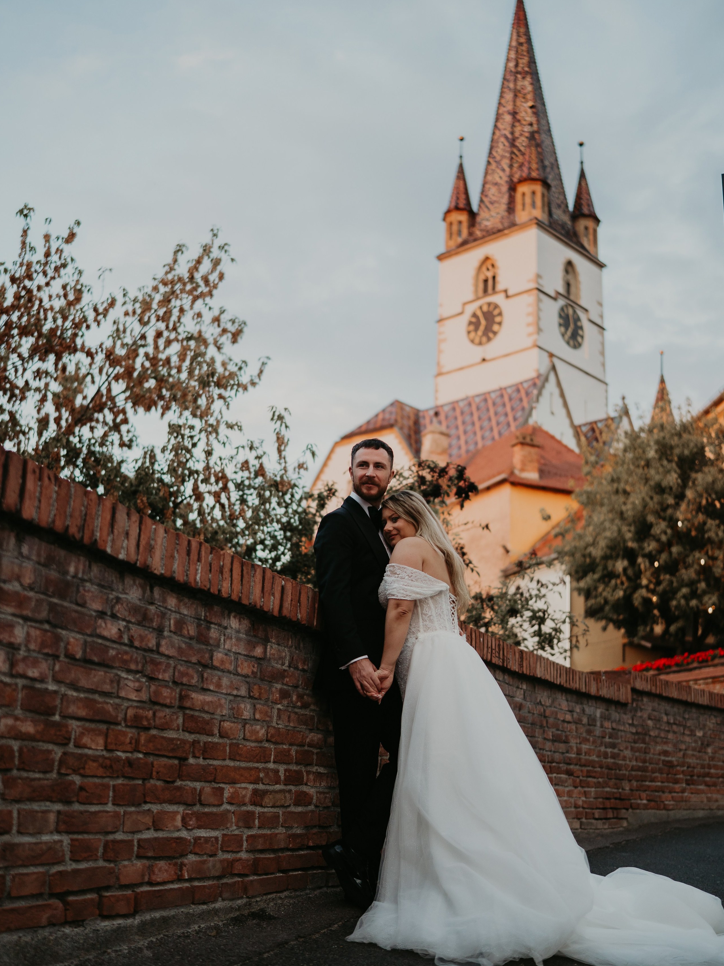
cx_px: 362
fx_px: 1060
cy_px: 508
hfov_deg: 37.7
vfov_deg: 49.0
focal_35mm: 38
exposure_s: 1/1000
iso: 320
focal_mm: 35
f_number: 1.4
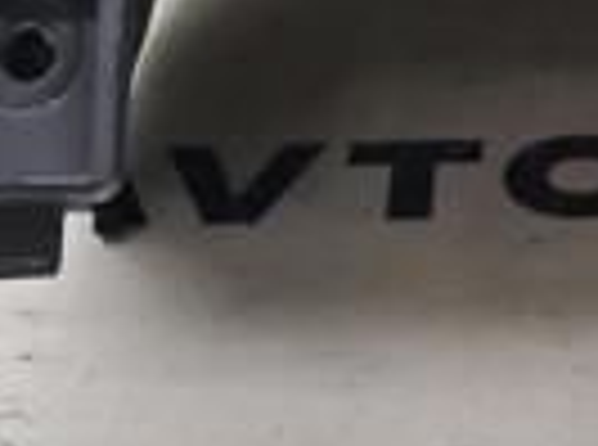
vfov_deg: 10.6
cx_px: 643
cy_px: -372
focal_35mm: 130
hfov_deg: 14.9
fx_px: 2240
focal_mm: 4
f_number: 1.8
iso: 50
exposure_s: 1/50
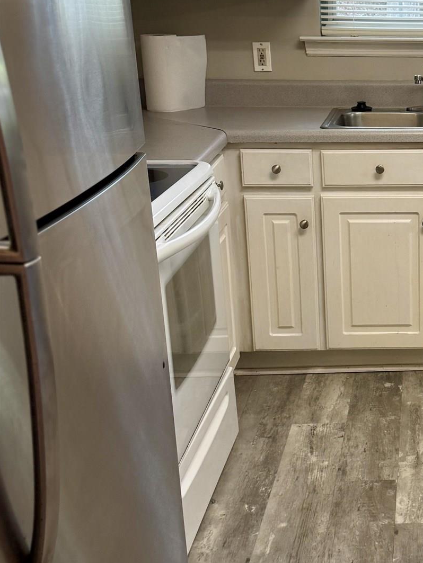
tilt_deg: -16.8
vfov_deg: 36.8
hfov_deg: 26.1
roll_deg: +1.7
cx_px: 455
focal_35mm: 52
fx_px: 847
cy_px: 266
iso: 125
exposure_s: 1/60
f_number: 1.78
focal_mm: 6.76
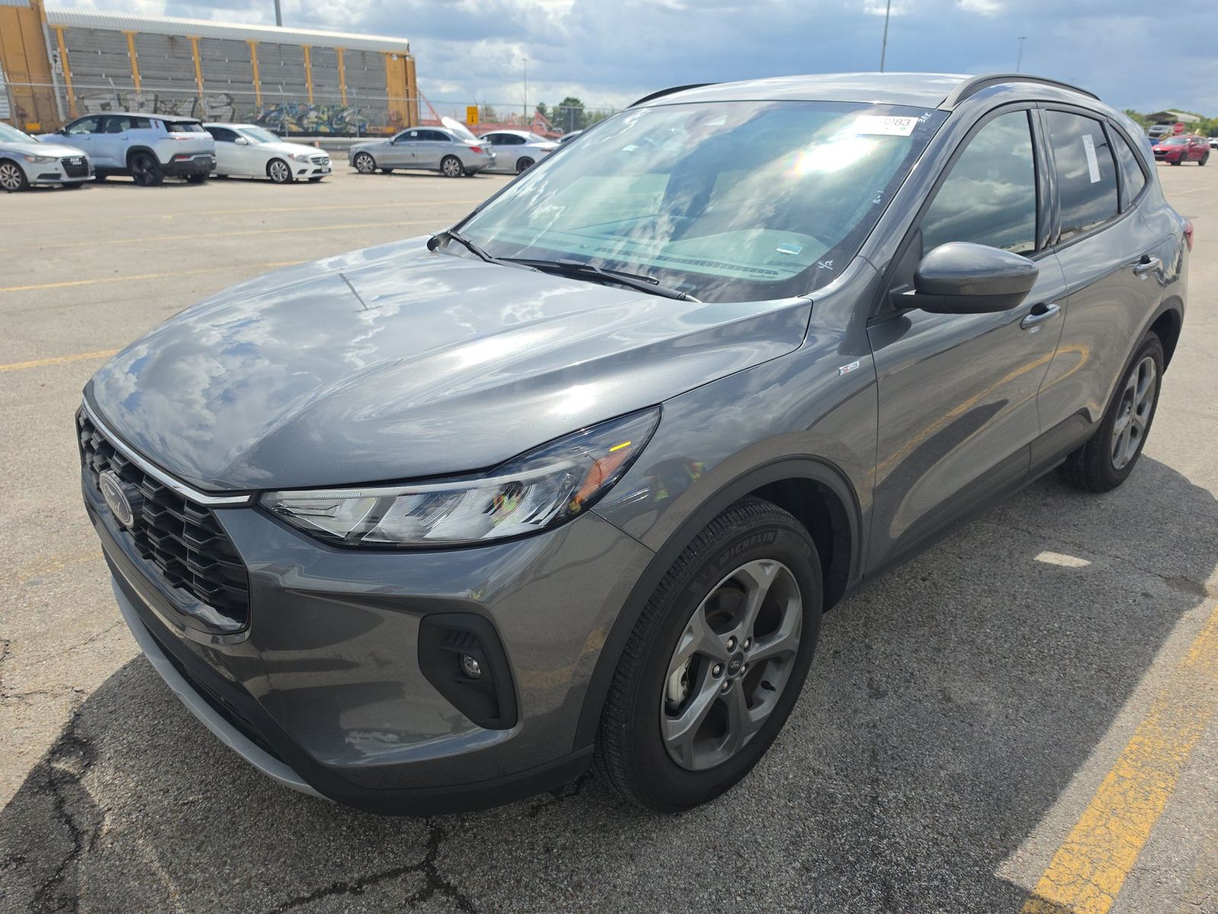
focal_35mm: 23
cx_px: 609
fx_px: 809
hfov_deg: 73.9
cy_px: 457
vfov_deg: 58.9
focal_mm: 6.5
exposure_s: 1/7940
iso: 62
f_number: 1.4
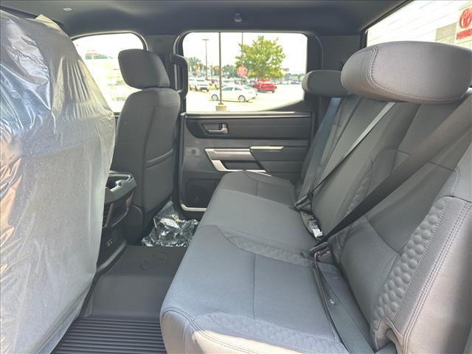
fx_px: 327
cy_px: 177
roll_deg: +0.4
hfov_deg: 71.6
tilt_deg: -13.5
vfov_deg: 56.8
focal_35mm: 24
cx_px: 236
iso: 200
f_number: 1.78
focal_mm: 6.86
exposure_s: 1/121
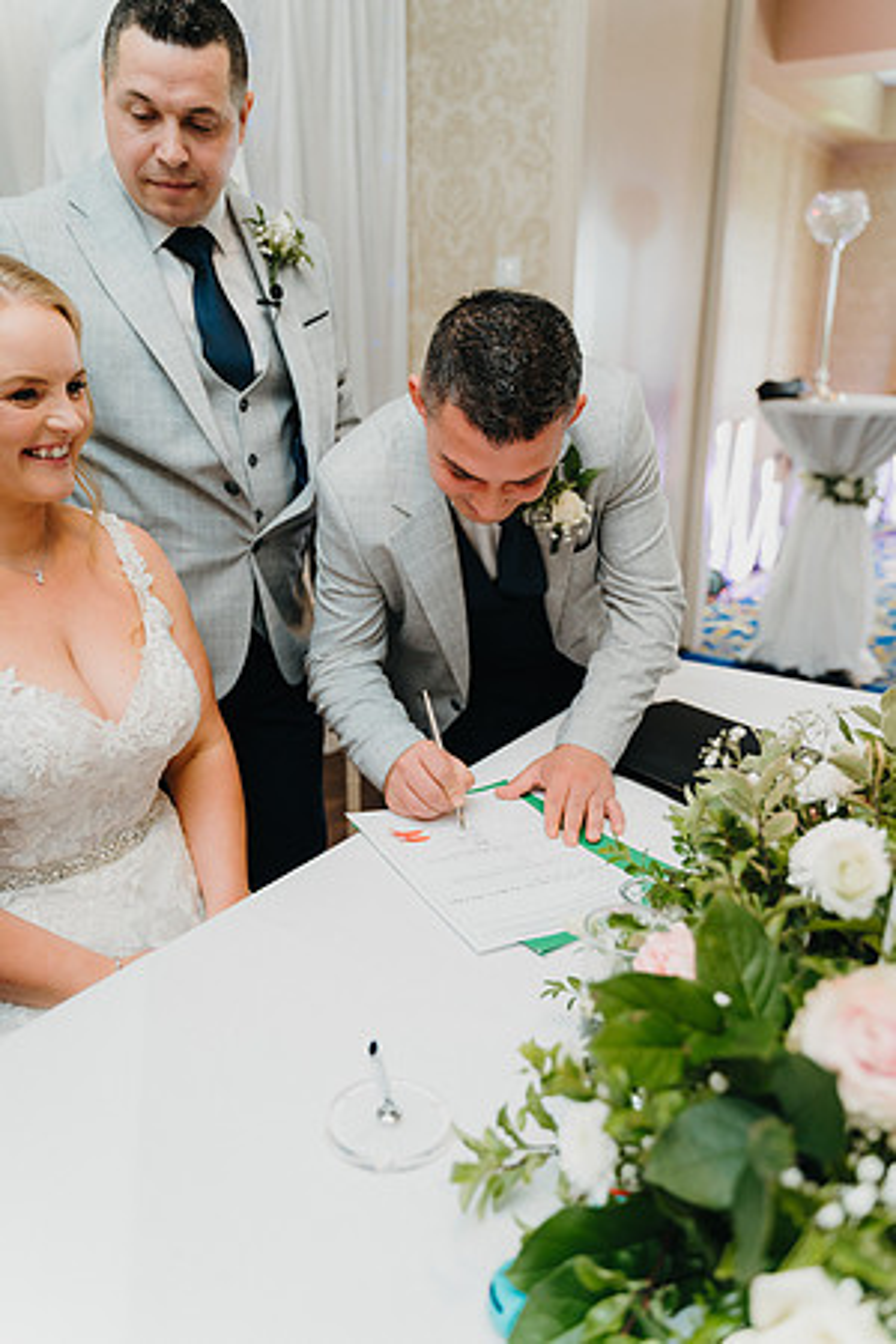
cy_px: 672
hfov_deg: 46.4
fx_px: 1045
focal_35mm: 28
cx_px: 448
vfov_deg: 65.5
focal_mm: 28
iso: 800
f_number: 2.8
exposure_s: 1/160
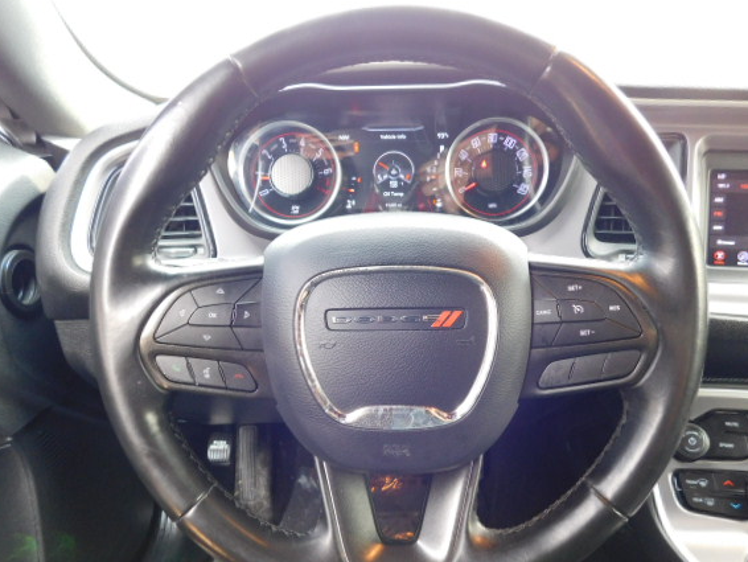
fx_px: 562
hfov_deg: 67.3
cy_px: 308
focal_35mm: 26
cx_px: 383
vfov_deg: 53.0
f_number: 3
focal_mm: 4
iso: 220
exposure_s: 1/30
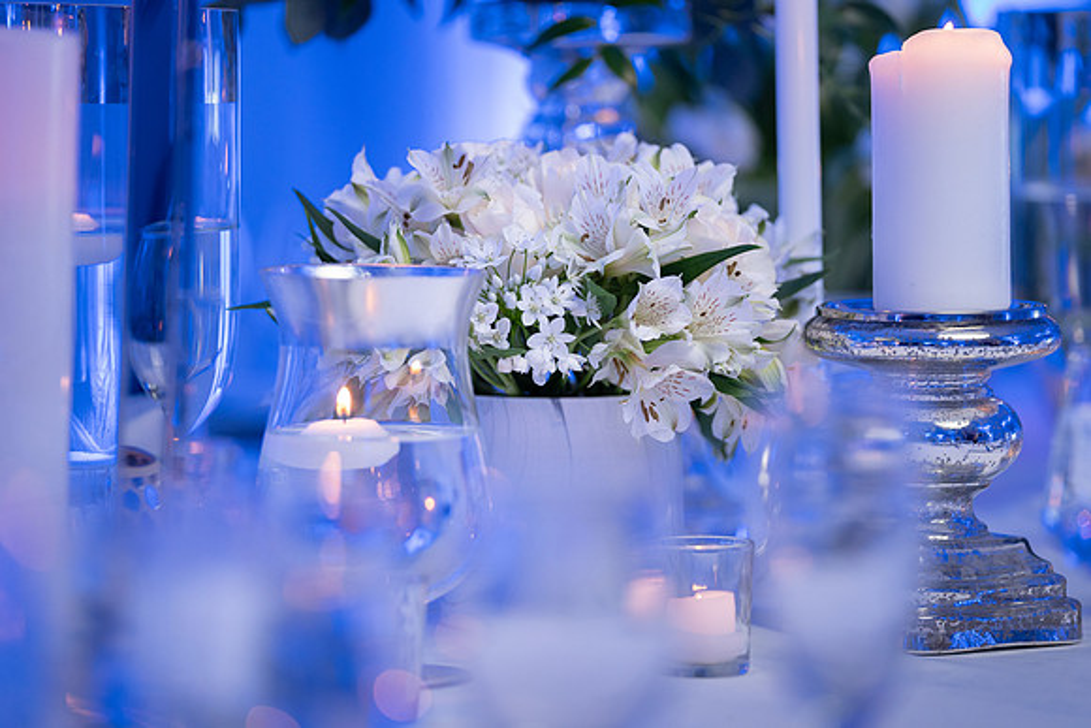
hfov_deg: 13.0
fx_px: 4770
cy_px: 350
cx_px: 571
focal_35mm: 157
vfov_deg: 8.7
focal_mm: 147
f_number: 2.8
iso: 1600
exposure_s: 1/200
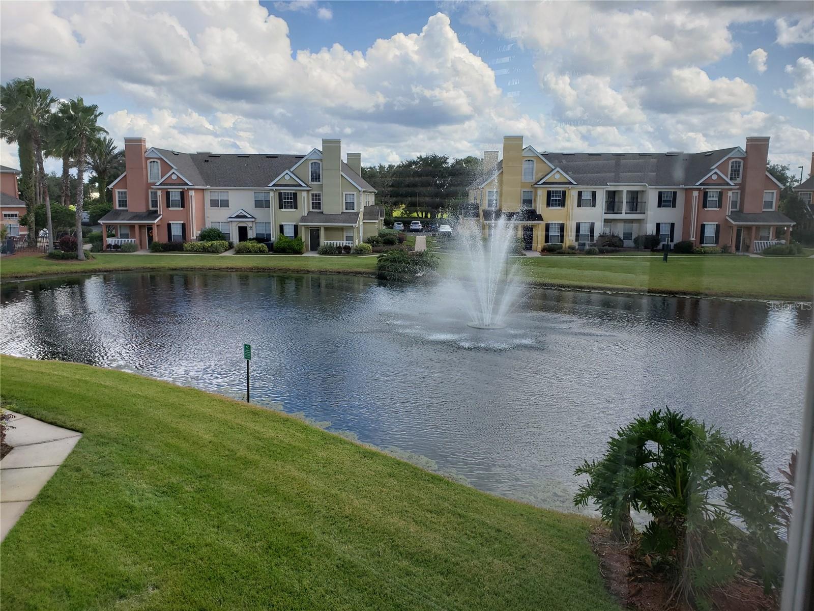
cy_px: 306
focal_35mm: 26
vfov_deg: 53.1
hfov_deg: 67.3
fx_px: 611
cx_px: 407
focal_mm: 4.3
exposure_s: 1/1284
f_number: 2.4
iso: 50
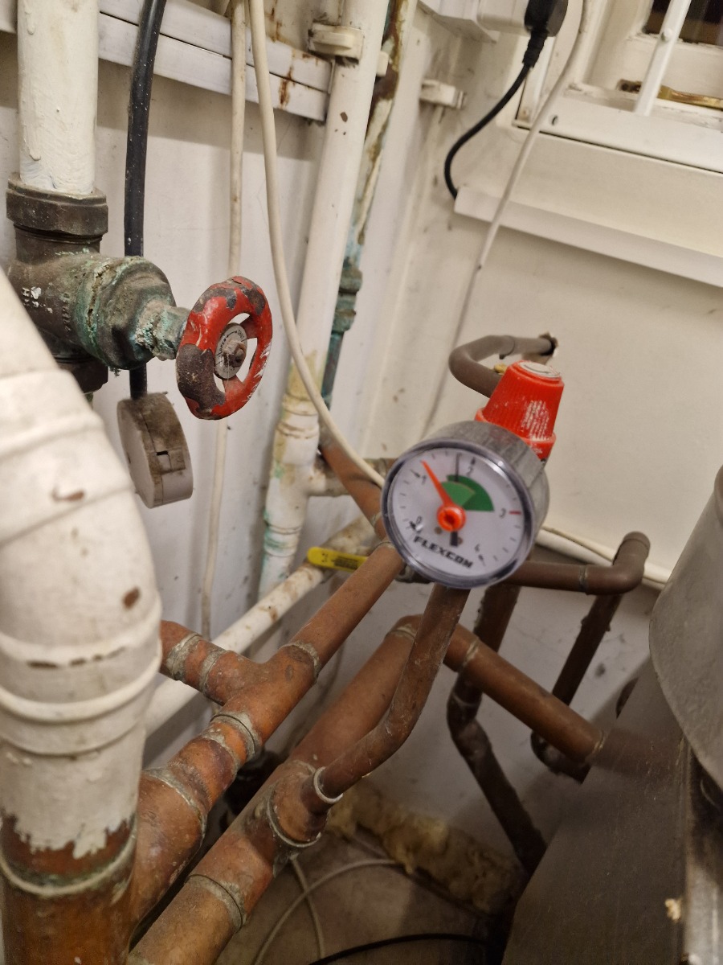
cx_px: 362
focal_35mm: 23
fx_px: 641
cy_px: 482
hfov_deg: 58.9
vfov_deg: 73.9
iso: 800
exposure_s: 1/100
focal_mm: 6.4
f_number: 1.8
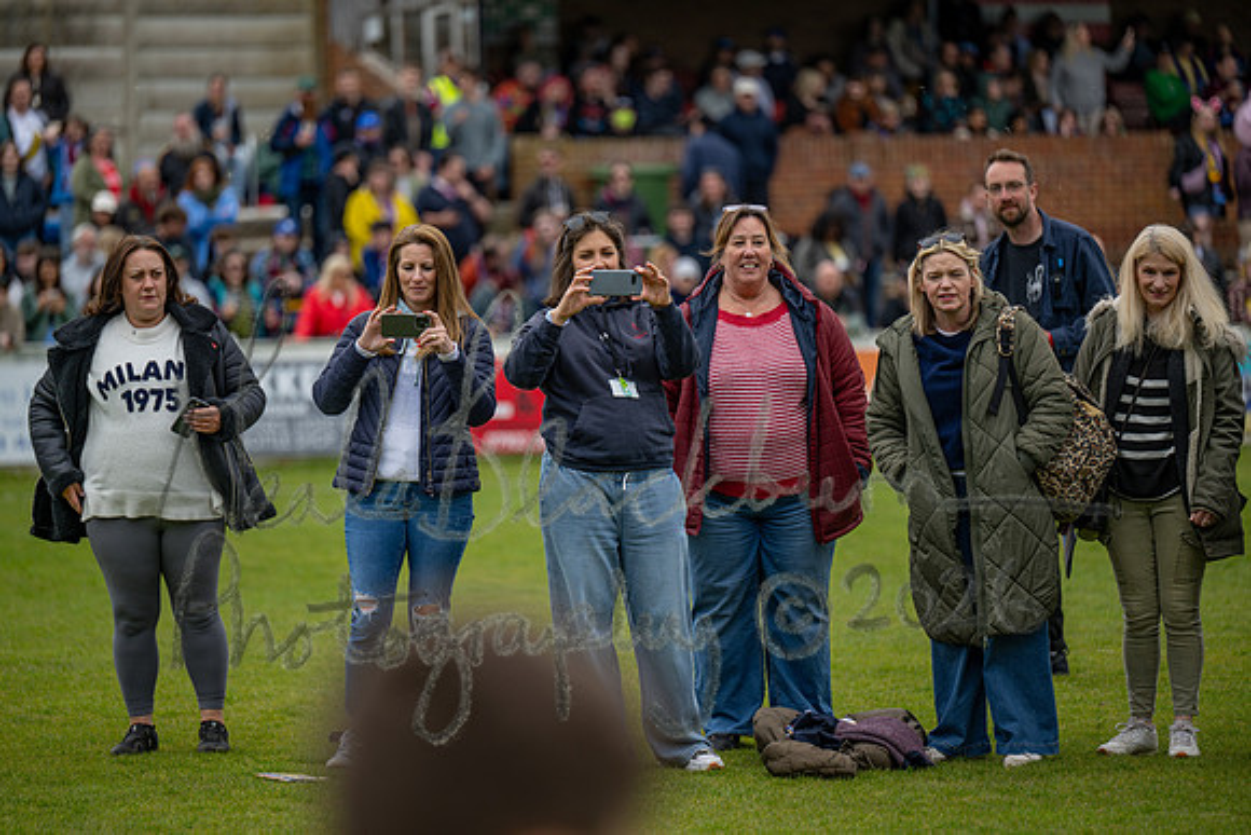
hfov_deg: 11.4
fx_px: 6256
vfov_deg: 7.6
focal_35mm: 180
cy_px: 418
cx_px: 626
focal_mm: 180
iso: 125
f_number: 2.8
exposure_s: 1/1250
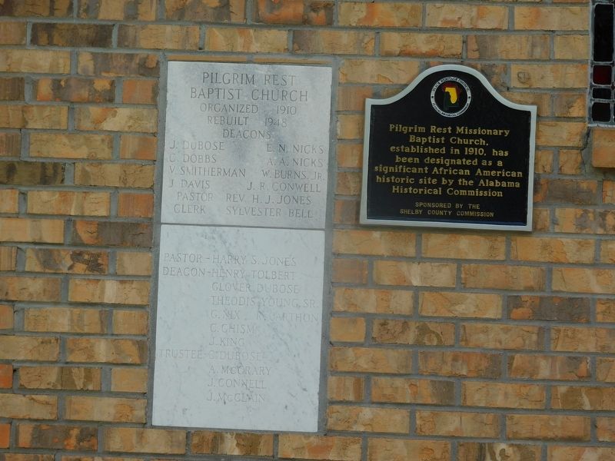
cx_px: 308
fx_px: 2043
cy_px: 230
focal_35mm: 115
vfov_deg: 12.9
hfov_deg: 17.1
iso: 125
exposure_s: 1/200
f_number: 4.8
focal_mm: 20.3
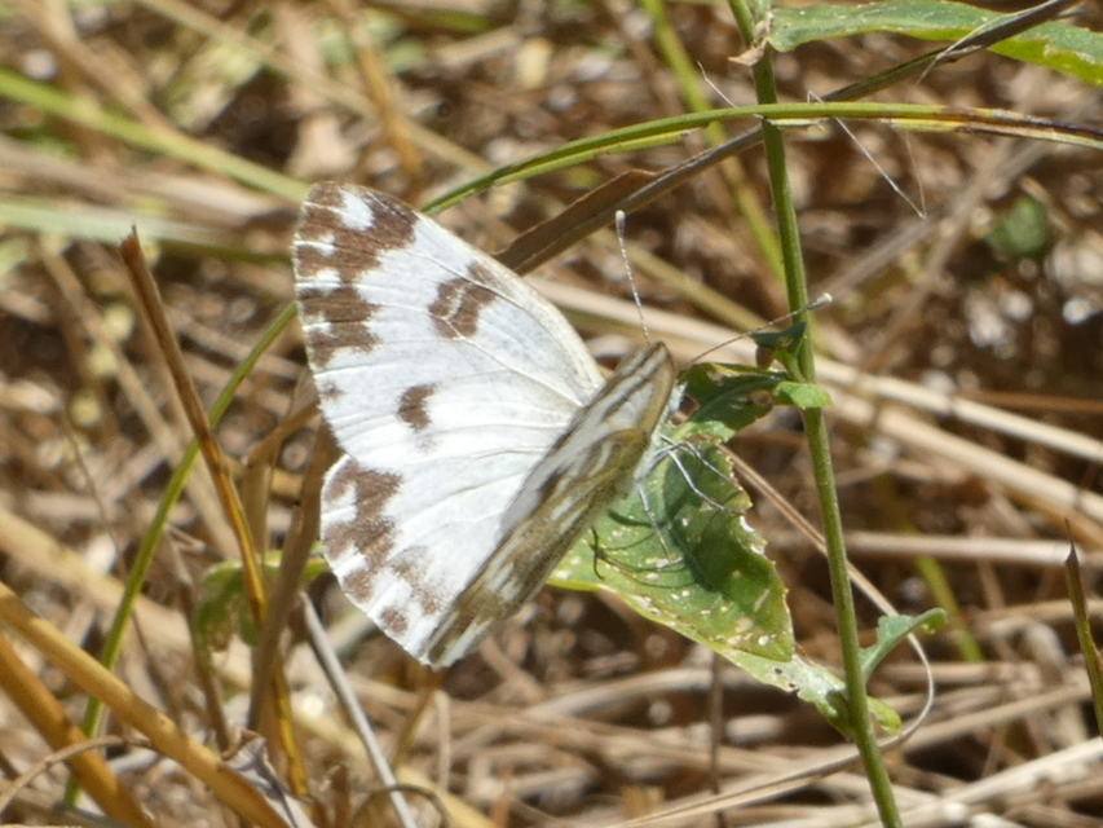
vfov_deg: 3.7
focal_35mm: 400
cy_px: 414
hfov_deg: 5.0
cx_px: 552
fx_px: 12747
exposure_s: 1/125
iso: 80
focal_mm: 71.7
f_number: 5.6
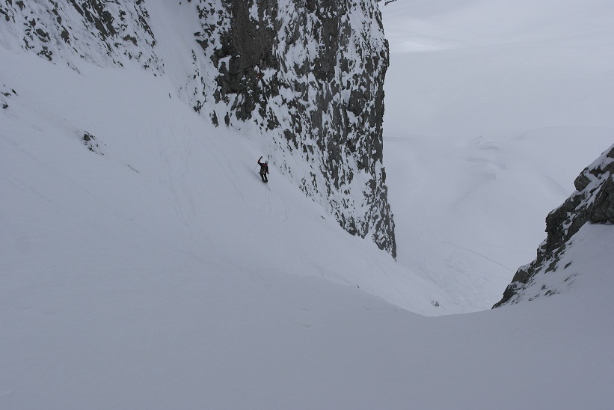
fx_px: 614
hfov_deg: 53.1
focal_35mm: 36
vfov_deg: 36.9
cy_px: 205
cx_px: 307
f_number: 10
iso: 100
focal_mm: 24
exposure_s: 1/640
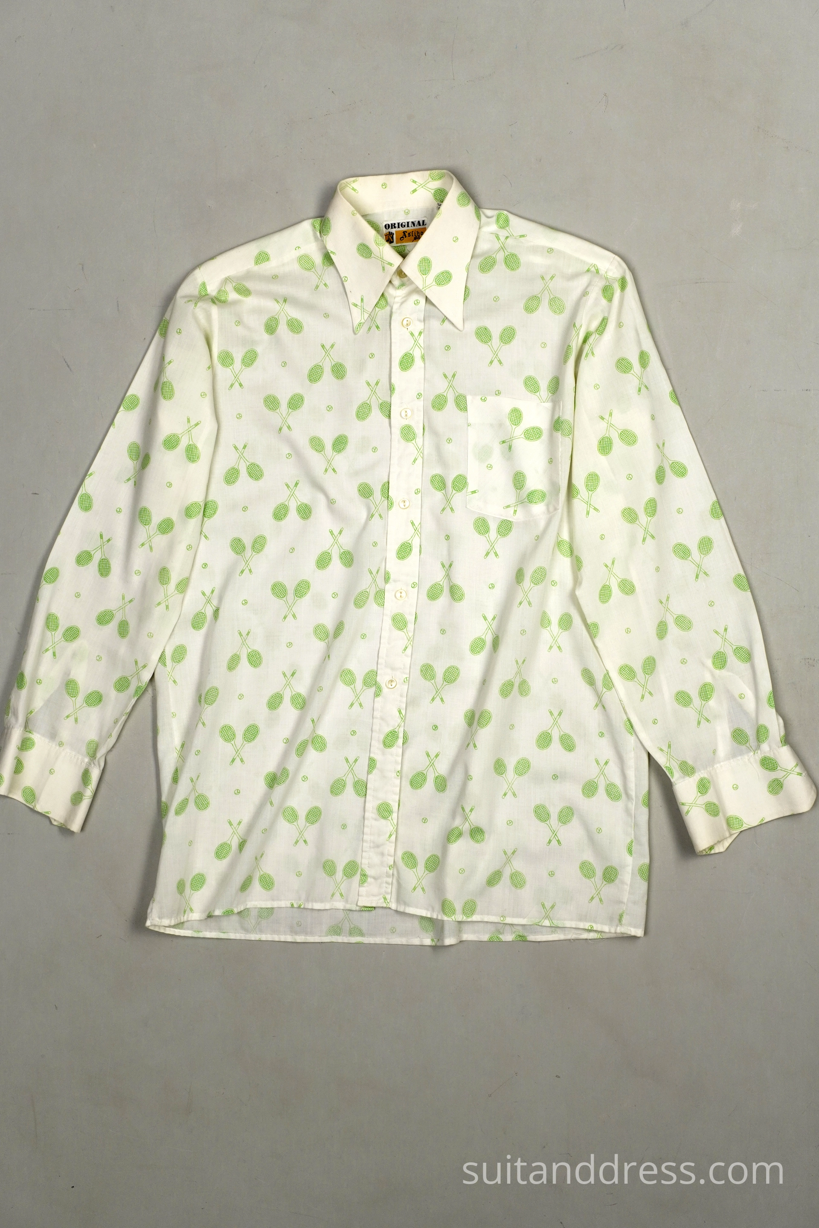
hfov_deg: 28.1
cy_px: 614
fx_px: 1638
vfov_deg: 41.1
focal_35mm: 48
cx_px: 410
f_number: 6.3
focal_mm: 32
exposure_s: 1/100
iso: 400
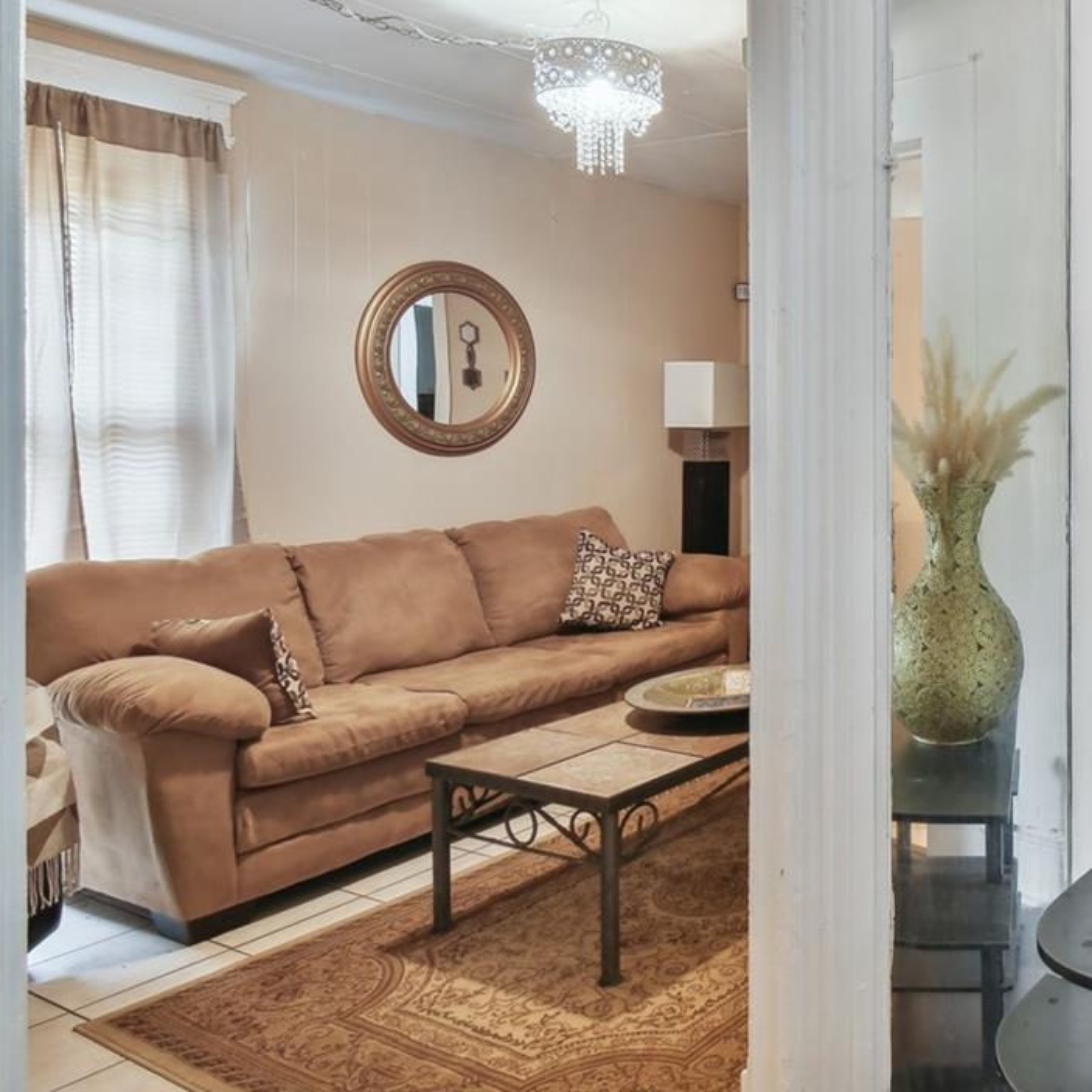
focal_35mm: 29
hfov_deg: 49.0
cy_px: 404
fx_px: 1035
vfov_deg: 54.9
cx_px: 1005
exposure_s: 1/1.67
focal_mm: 10
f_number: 7.1
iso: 100
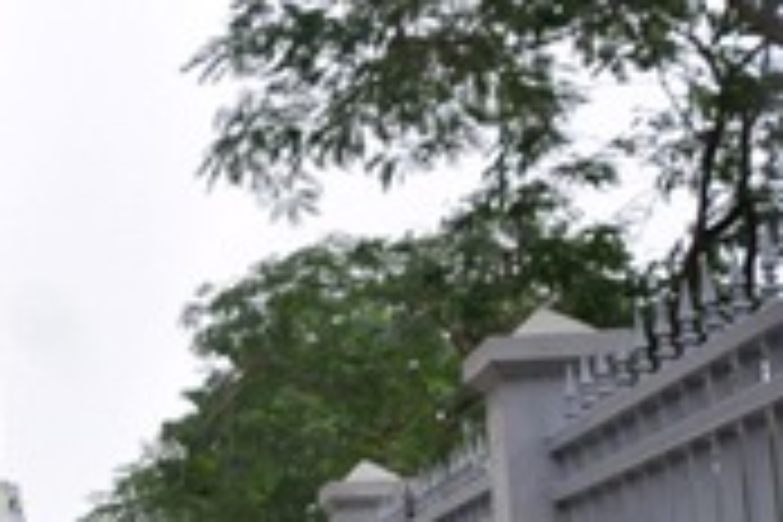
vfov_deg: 14.6
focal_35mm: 93
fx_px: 2023
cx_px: -558
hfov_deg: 18.1
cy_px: 446
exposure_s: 1/250
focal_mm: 18
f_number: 5
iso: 640
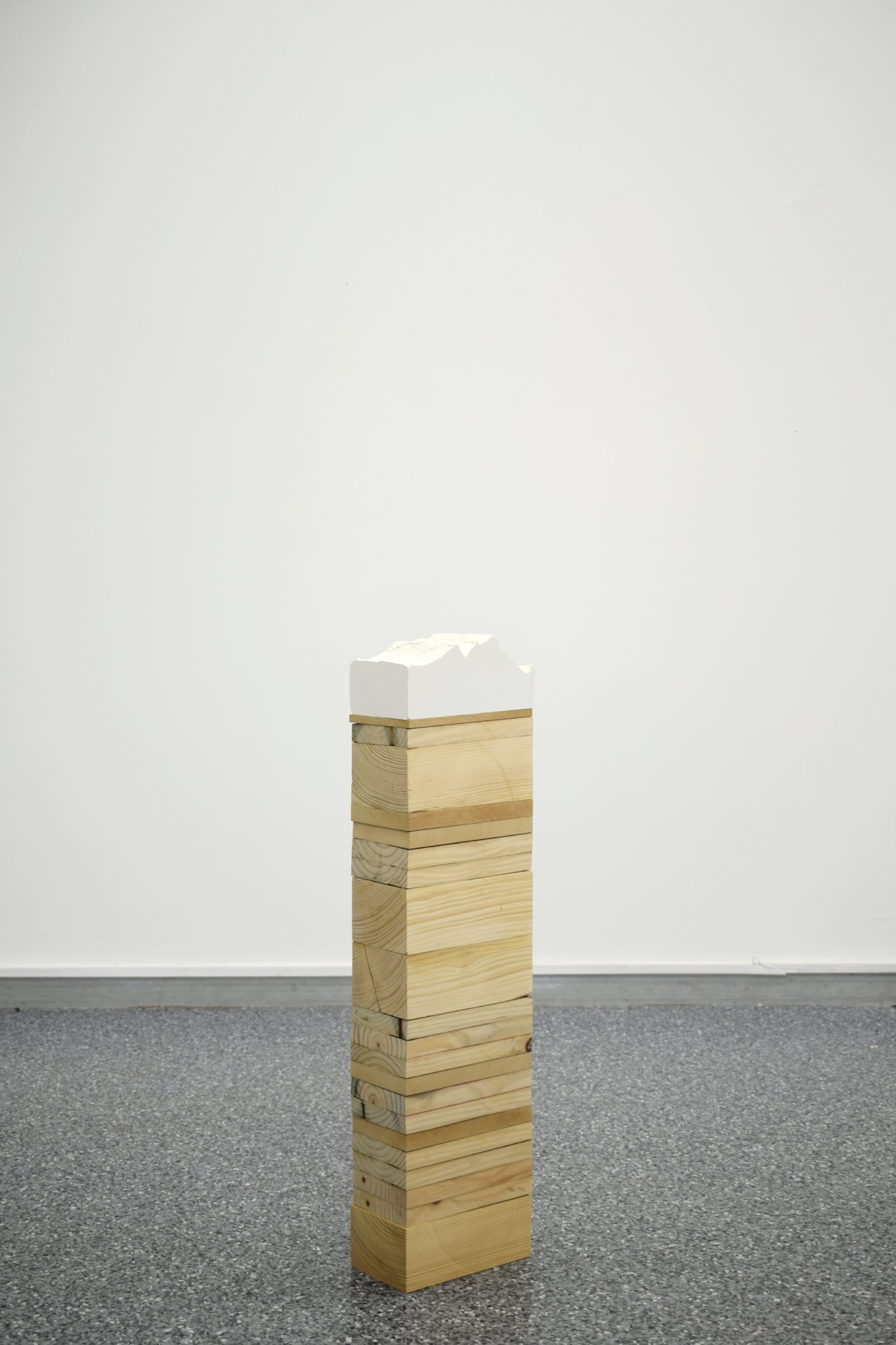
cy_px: 672
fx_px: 1736
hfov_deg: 28.9
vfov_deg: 42.3
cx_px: 448
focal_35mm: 46
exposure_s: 1/20
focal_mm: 31
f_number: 4.2
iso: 100
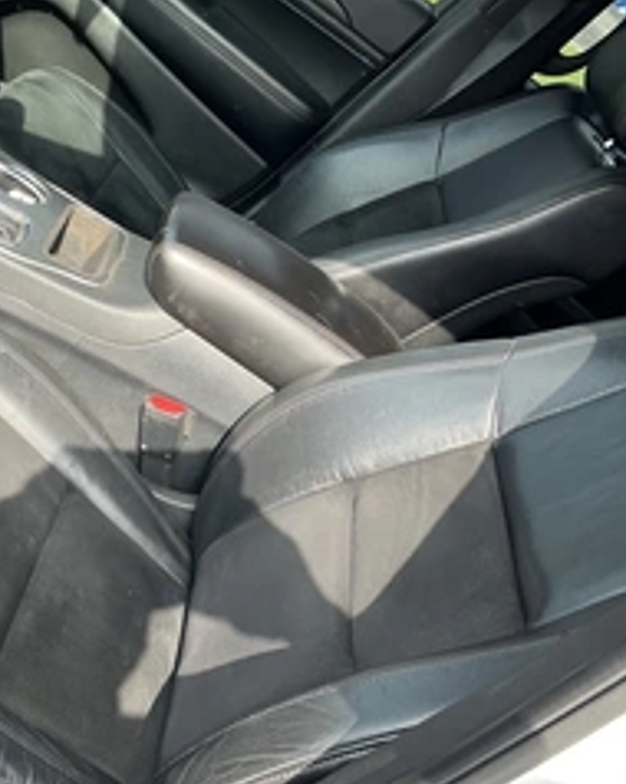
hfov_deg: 32.7
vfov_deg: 40.4
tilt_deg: -26.0
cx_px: 287
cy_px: 392
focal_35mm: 46
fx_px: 1067
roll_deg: -41.4
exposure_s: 1/172
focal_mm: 3
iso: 25
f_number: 1.8
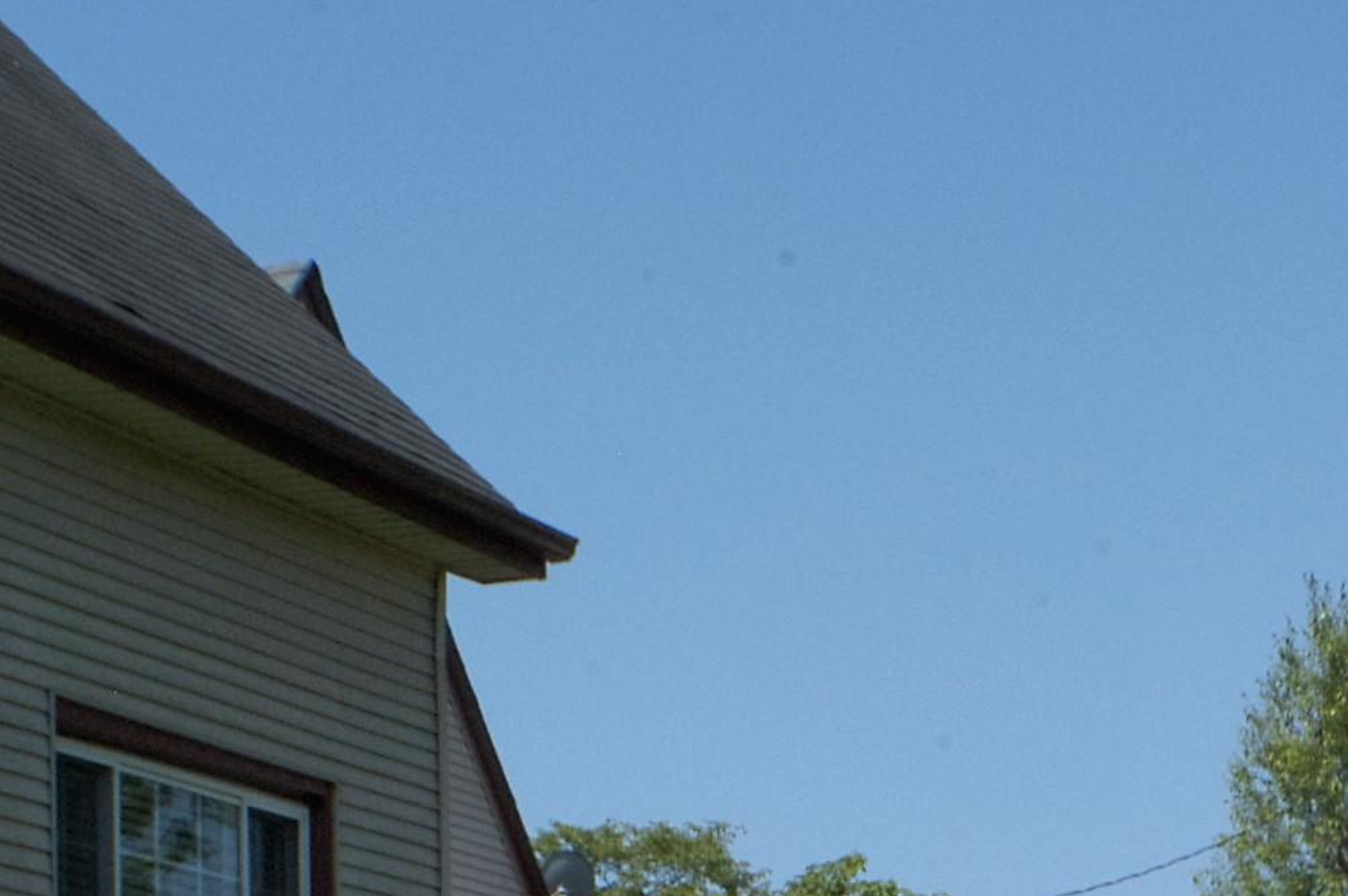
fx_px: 5218
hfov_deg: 14.4
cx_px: 1503
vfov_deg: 9.6
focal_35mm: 140
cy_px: 1266
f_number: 13
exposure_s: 1/500
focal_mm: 31
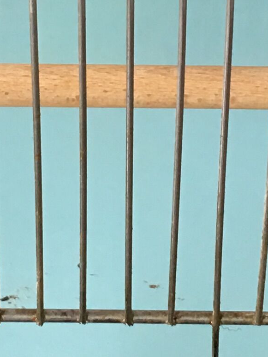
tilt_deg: -28.1
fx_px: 1558
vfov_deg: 12.9
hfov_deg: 9.8
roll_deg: -0.3
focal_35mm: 151
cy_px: -26
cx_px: 90
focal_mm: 4.15
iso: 50
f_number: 2.2
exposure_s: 1/17
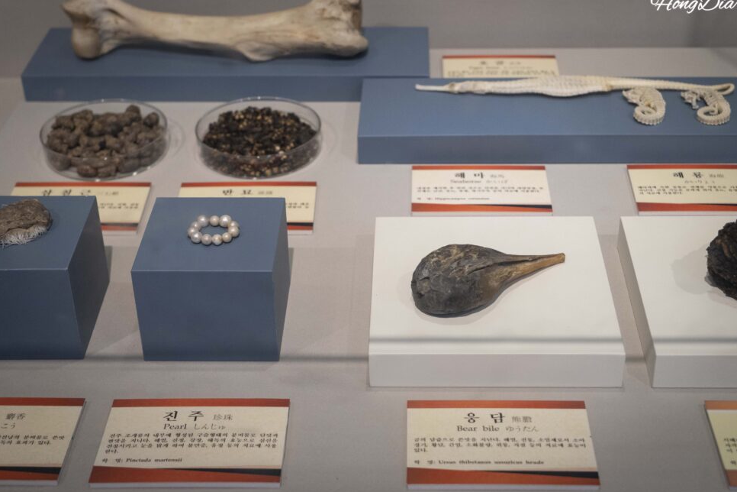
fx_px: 1085
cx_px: 388
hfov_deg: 37.5
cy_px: 236
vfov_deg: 25.5
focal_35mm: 53
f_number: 5.6
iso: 2500
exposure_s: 1/160
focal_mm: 50
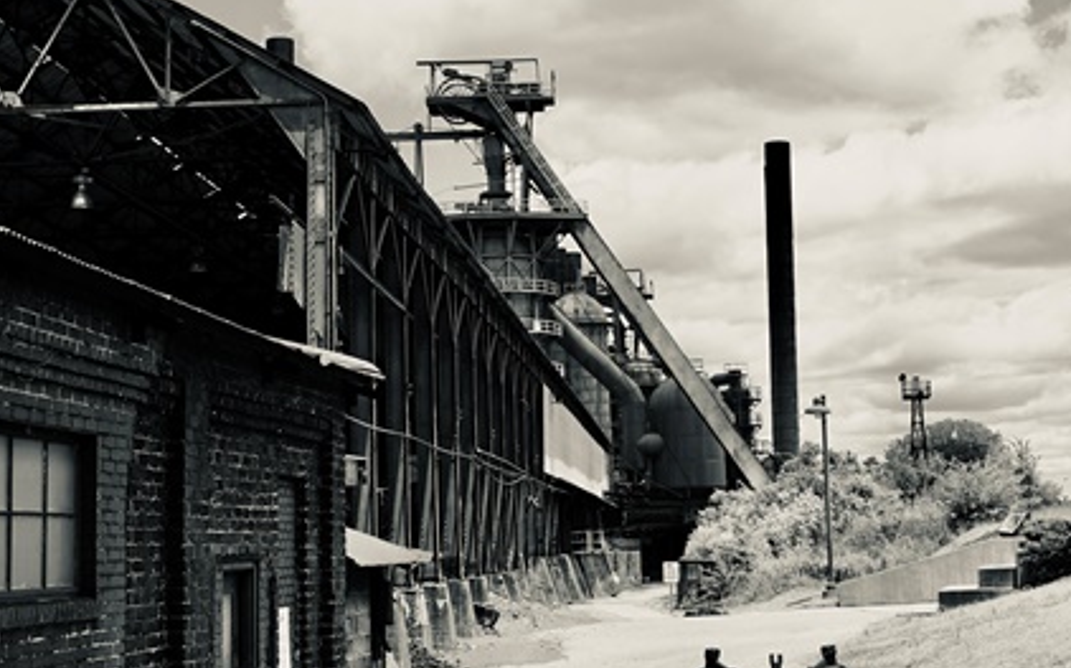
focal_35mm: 65
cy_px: 251
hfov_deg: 31.5
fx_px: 1896
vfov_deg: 19.9
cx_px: 534
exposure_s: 1/1000
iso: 400
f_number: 8
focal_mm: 28
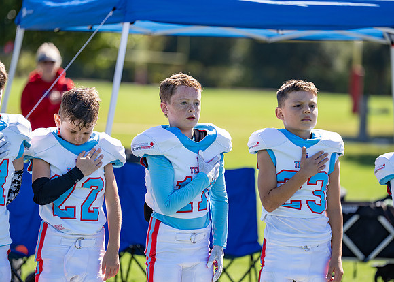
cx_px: 200
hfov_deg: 10.6
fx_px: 2116
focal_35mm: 189
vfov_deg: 7.6
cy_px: 151
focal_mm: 163
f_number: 2.8
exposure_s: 1/1000
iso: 125
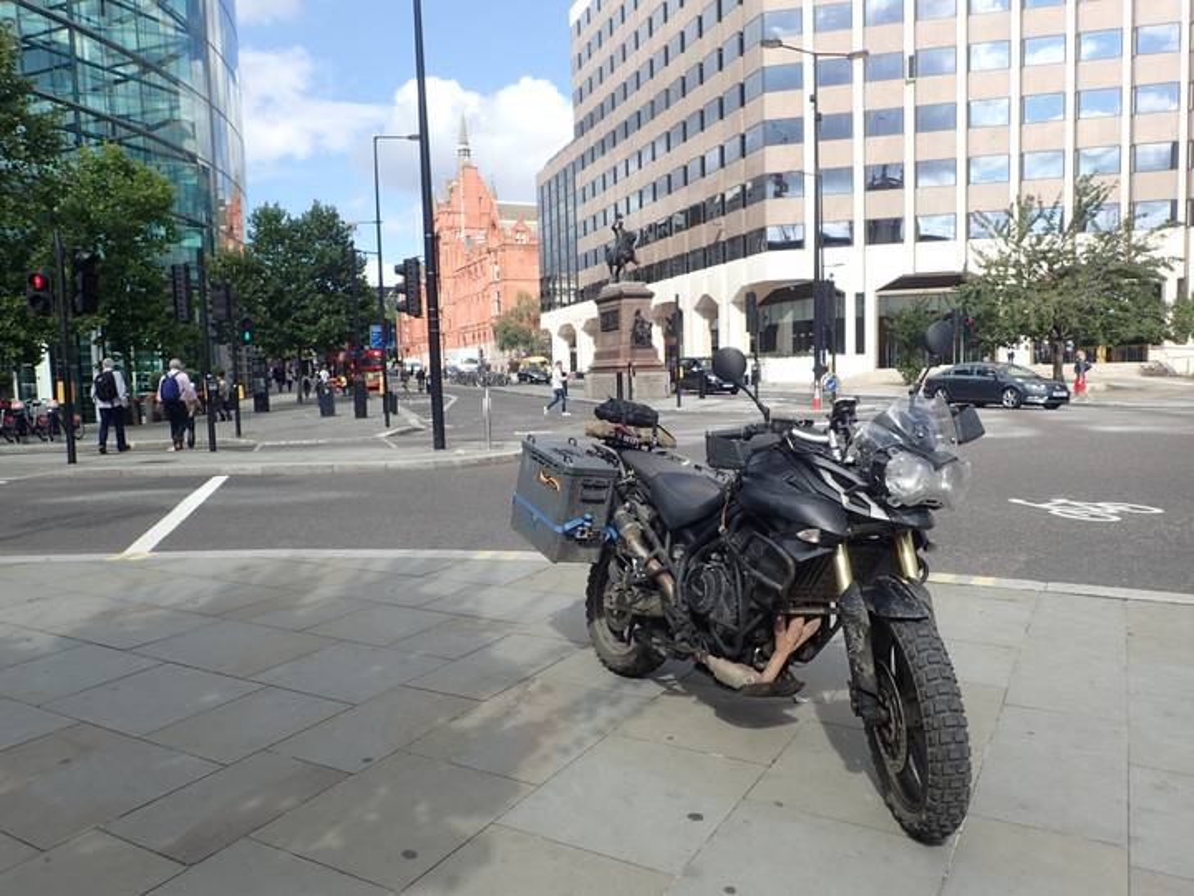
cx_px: 597
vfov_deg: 54.9
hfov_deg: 69.4
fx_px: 862
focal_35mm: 25
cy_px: 448
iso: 100
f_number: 2.8
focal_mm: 4.5
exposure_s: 1/800
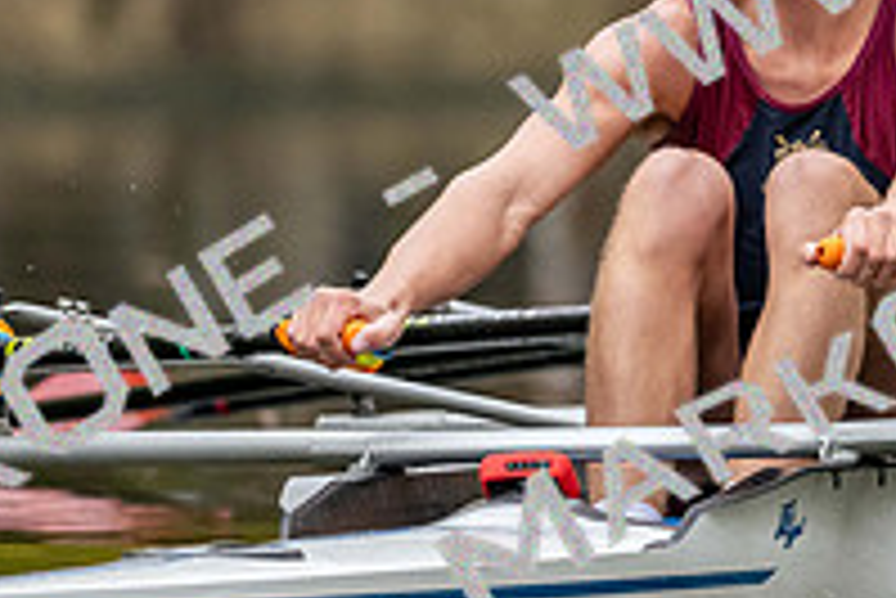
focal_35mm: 1165
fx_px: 29016
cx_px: 1067
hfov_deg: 1.8
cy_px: 164
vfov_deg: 1.2
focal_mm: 400
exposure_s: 1/2500
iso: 2200
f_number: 4.5
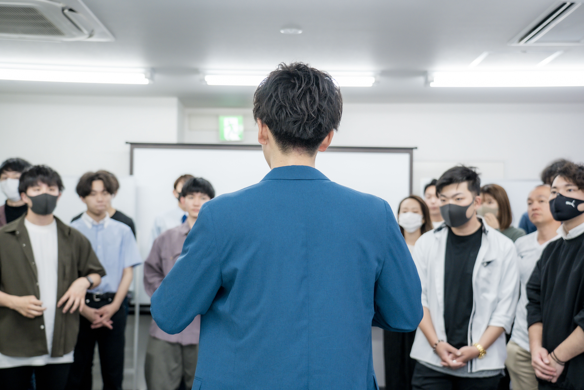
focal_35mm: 46
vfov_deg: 29.2
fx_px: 746
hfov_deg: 42.7
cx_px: 292
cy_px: 195
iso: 1250
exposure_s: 1/200
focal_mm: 46
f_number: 4
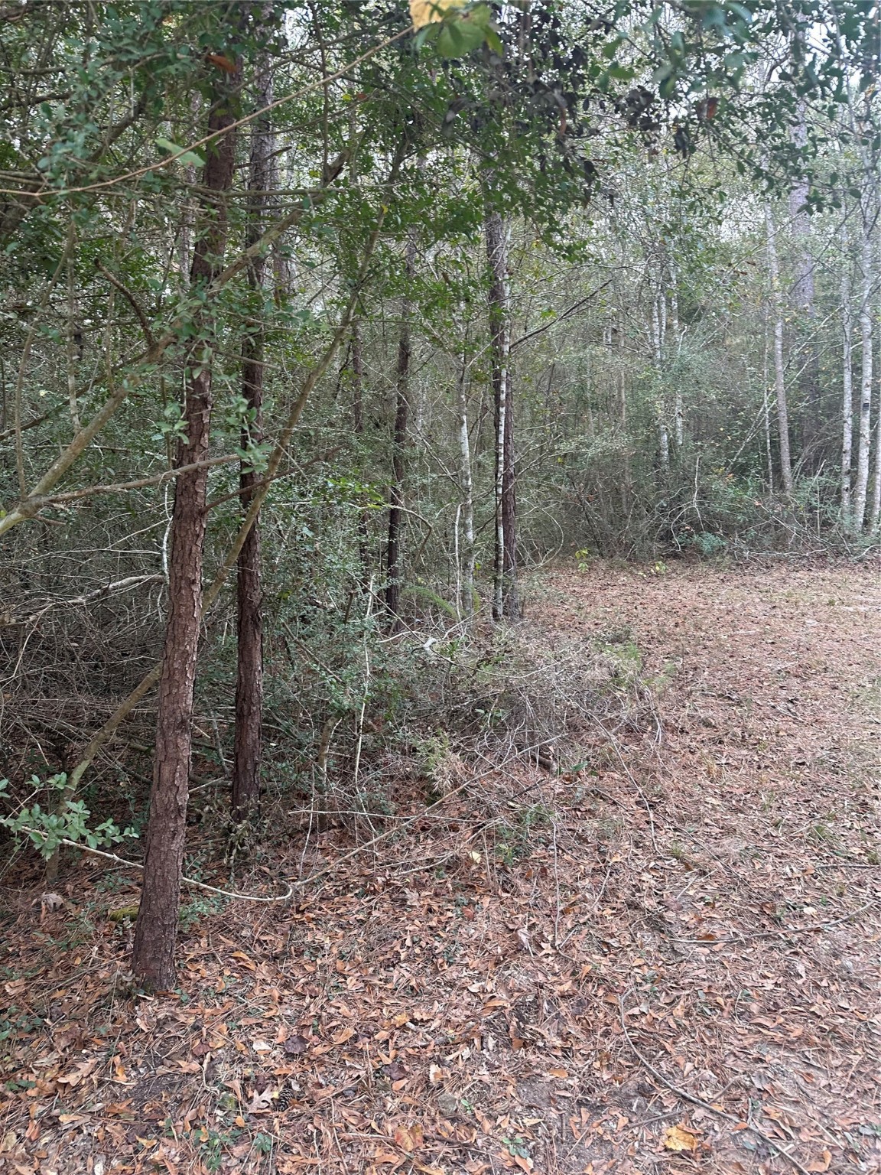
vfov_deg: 71.6
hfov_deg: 56.8
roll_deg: +2.6
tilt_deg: -3.5
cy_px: 588
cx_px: 440
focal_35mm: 24
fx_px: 814
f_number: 1.78
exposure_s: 1/194
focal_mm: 6.86
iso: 80
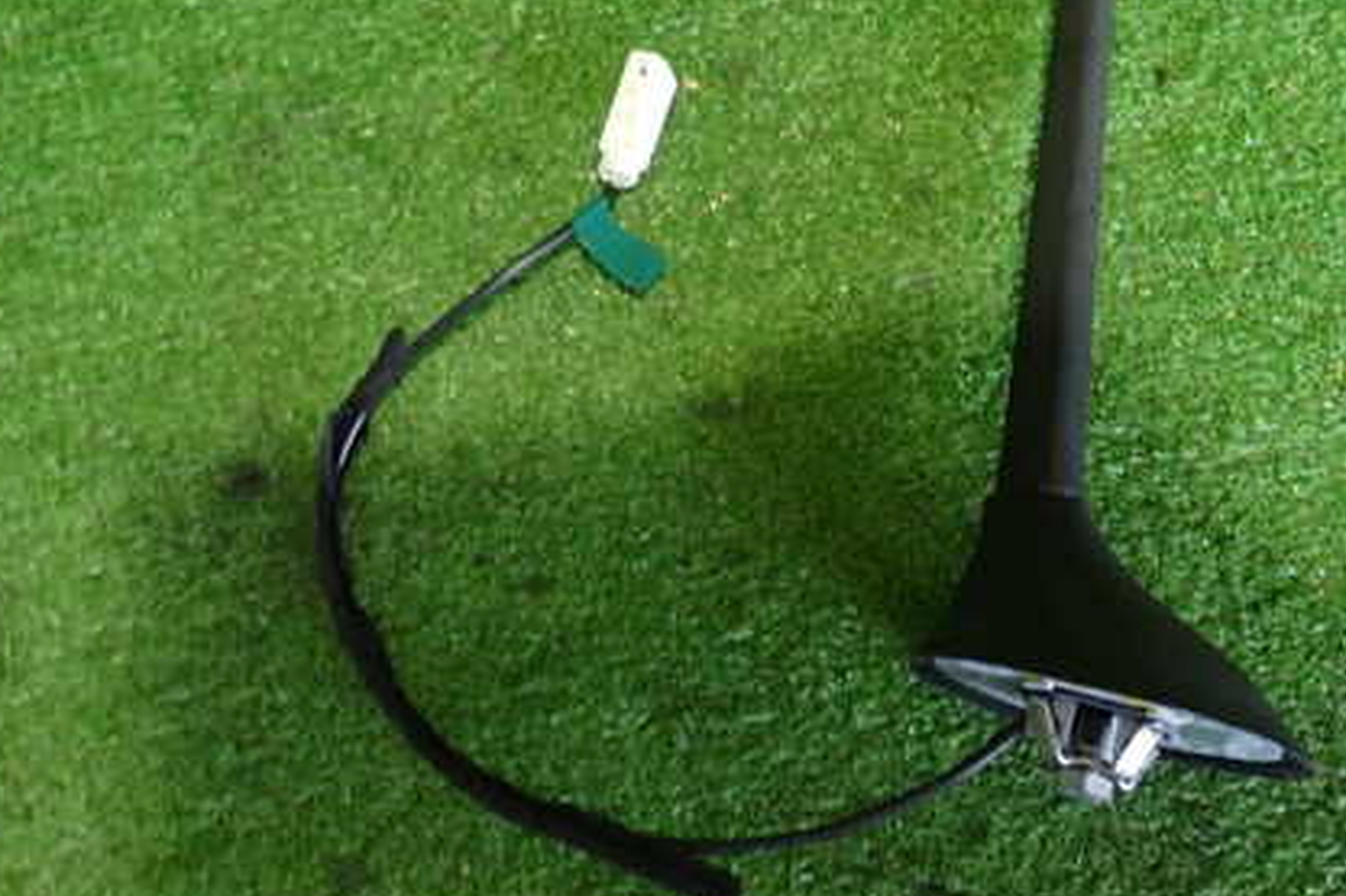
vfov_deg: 27.8
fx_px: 1794
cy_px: 272
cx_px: 819
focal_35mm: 48
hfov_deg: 40.9
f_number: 2.4
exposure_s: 1/25
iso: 800
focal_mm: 5.79
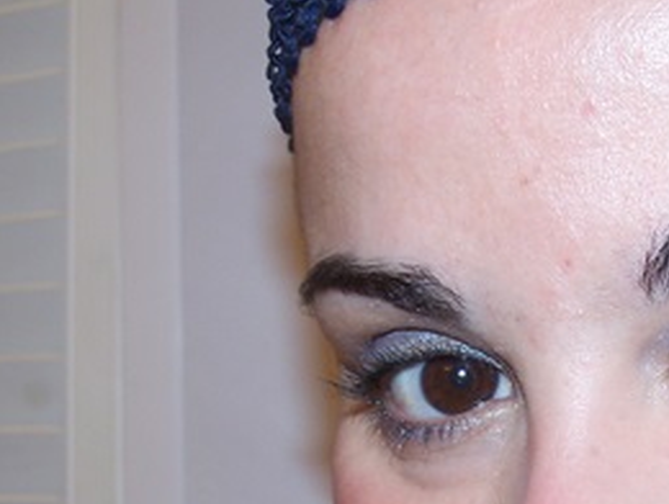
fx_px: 1723
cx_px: 448
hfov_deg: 21.9
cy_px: 499
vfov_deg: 16.3
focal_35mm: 89
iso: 80
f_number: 2.8
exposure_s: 1/60
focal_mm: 6.3
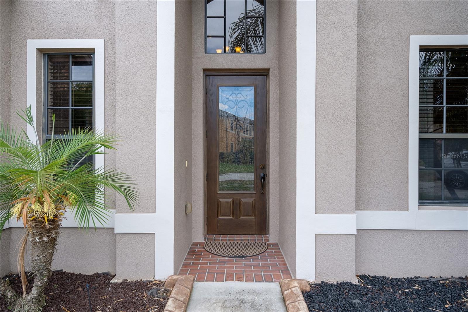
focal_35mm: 22
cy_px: 156
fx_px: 286
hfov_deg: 78.6
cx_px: 234
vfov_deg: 57.2
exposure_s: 1/160
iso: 320
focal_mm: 22
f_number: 9
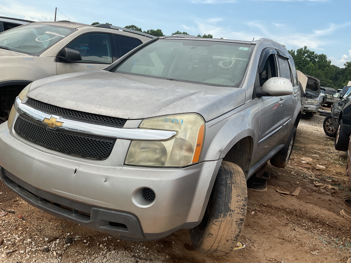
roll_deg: -7.6
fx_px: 294
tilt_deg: -13.1
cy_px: 132
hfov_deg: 61.7
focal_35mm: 29
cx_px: 176
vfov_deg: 48.2
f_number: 1.8
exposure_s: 1/1342
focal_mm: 3
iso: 16
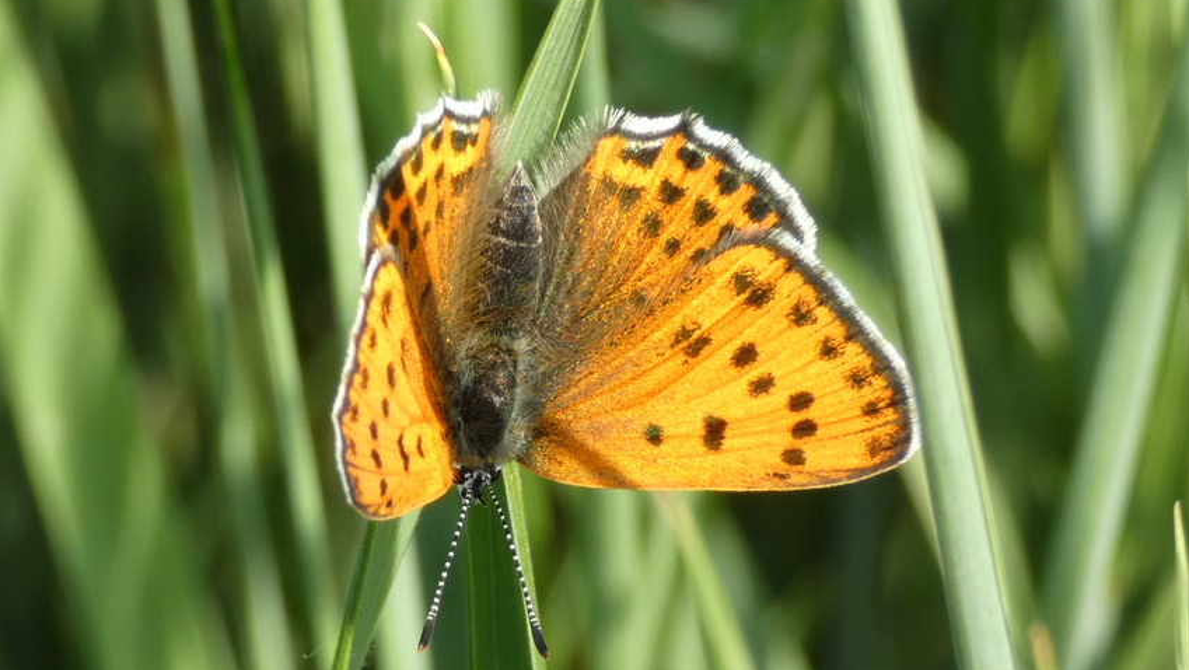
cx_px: 594
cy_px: 328
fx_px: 4762
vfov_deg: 8.0
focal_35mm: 151
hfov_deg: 14.2
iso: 125
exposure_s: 1/80
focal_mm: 24.7
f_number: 5.3
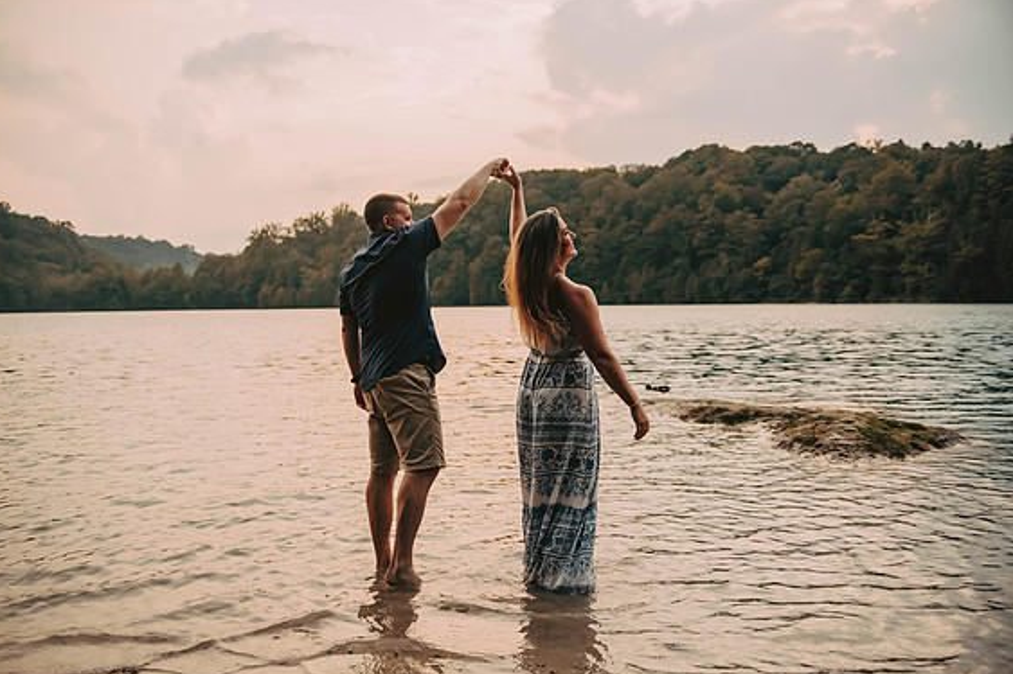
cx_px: 502
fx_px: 928
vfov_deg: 39.9
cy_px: 337
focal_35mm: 33
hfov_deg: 57.2
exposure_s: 1/2500
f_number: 2.8
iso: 2000
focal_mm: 32
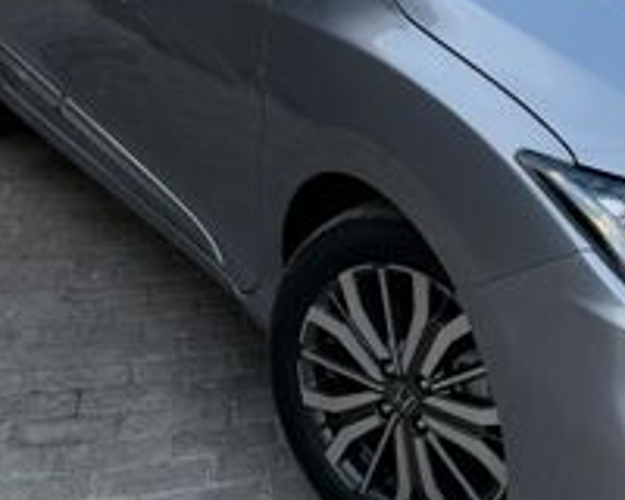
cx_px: 606
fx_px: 1017
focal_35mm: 55
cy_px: 72
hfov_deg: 31.8
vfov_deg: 26.9
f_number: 1.78
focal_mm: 6.76
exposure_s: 1/238
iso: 100
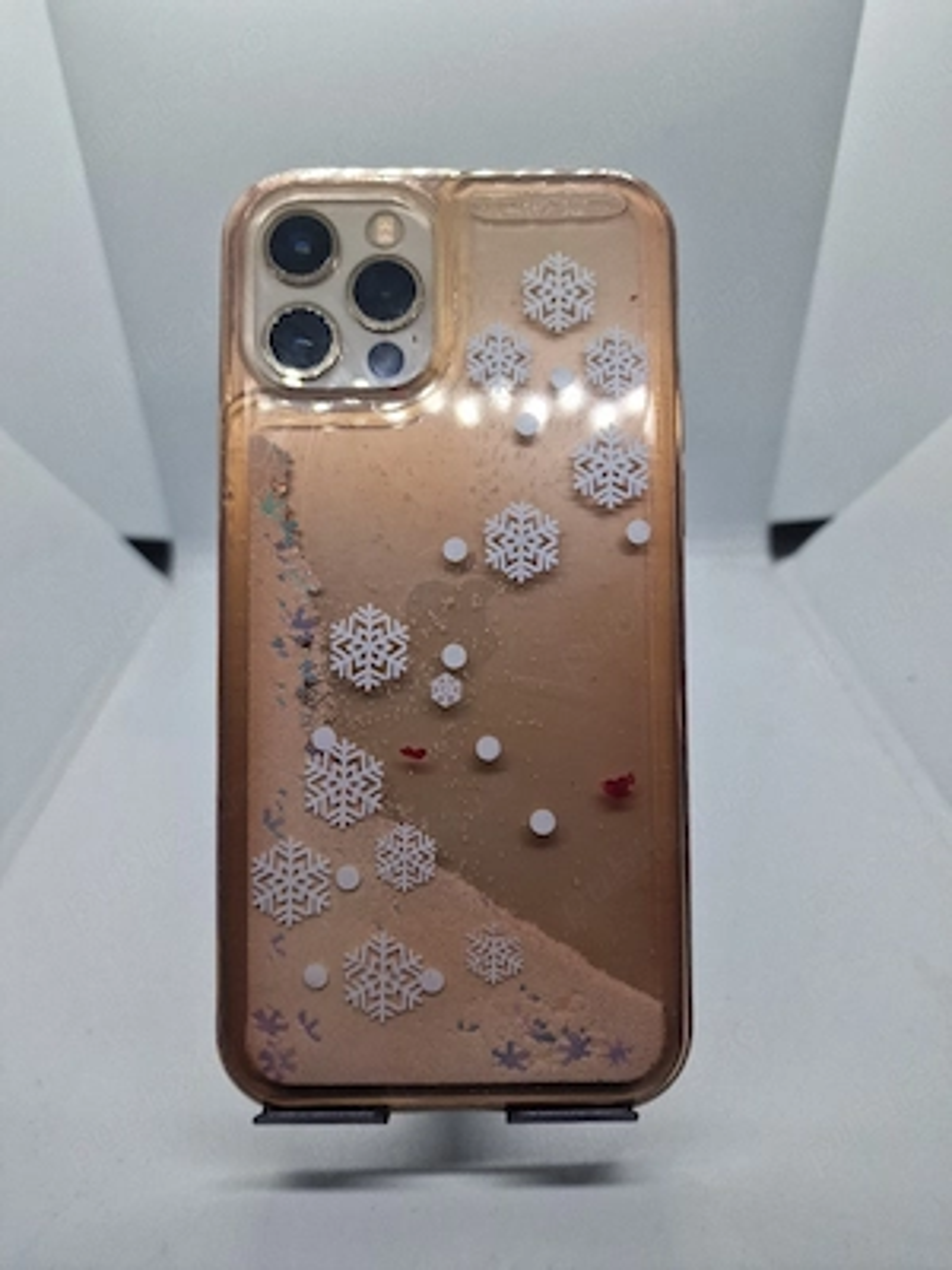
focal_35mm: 23
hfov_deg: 58.9
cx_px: 476
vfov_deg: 73.9
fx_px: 843
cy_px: 635
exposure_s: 1/182
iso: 50
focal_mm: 6.4
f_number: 1.8
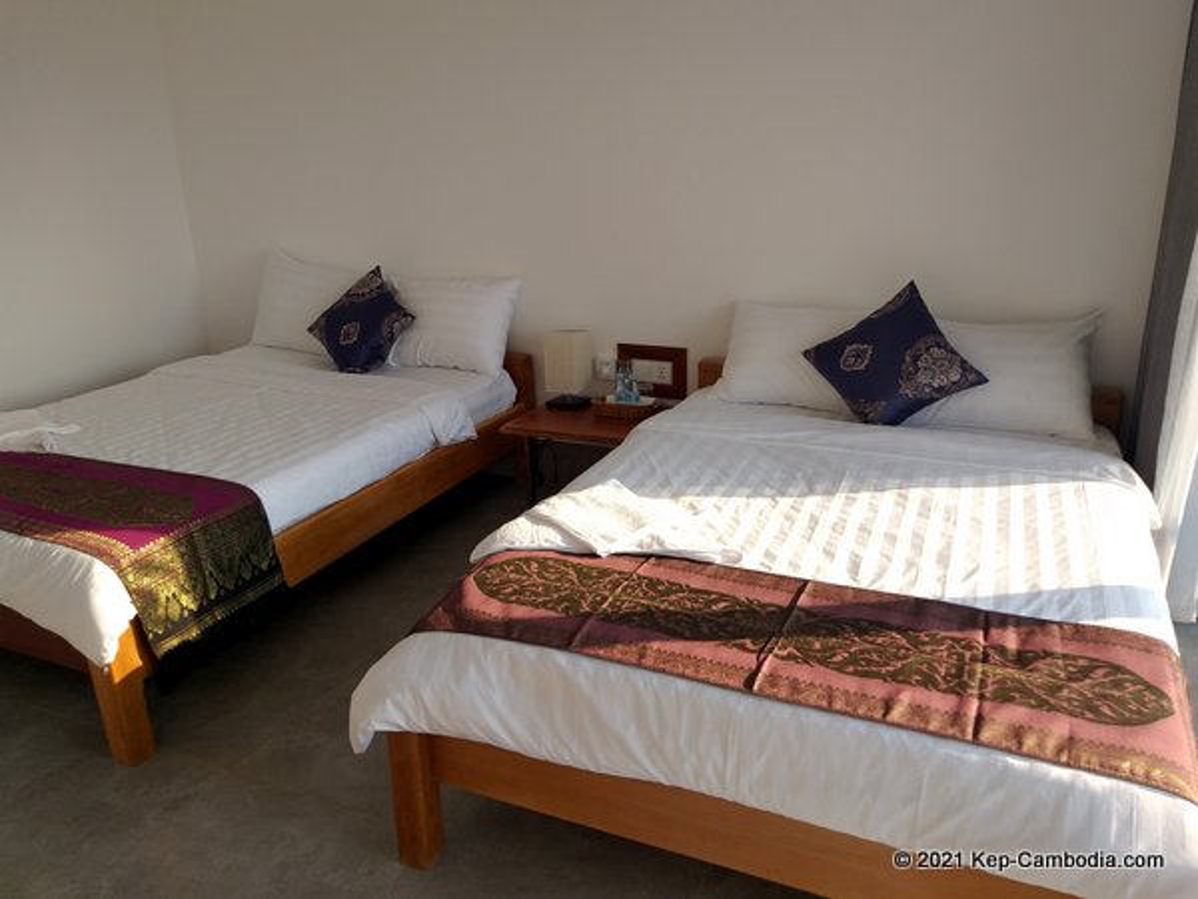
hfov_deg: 67.3
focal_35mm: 26
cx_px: 599
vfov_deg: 53.1
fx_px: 900
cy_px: 450
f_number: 1.7
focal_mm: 3.93
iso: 40
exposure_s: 1/472
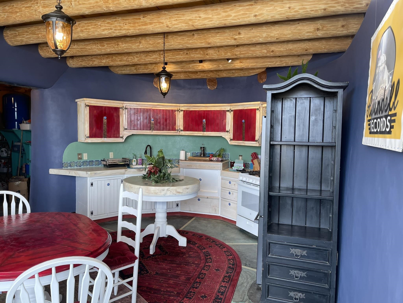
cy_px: 152
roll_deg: -1.5
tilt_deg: -4.0
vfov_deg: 53.1
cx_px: 202
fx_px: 303
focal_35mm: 26
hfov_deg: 67.3
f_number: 1.6
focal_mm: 5.1
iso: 80
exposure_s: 1/120
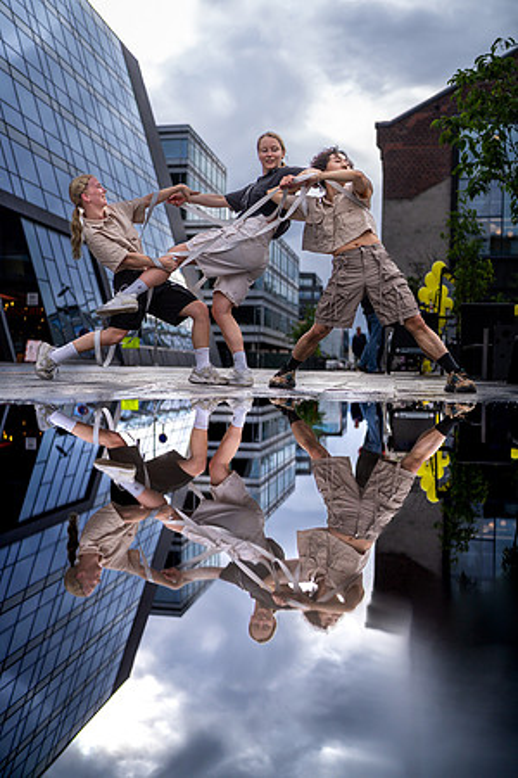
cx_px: 259
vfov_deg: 54.4
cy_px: 389
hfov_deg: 37.9
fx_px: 755
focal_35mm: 35
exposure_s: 1/4000
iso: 200
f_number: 1.4
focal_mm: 35
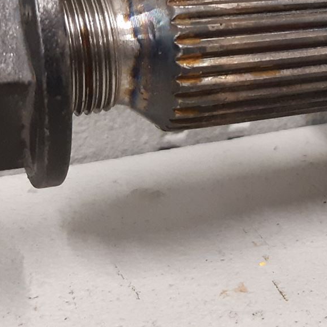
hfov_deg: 20.1
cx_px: 372
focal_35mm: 82
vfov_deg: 20.9
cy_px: 67
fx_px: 876
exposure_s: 1/50
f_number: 1.7
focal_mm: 3.93
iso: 250
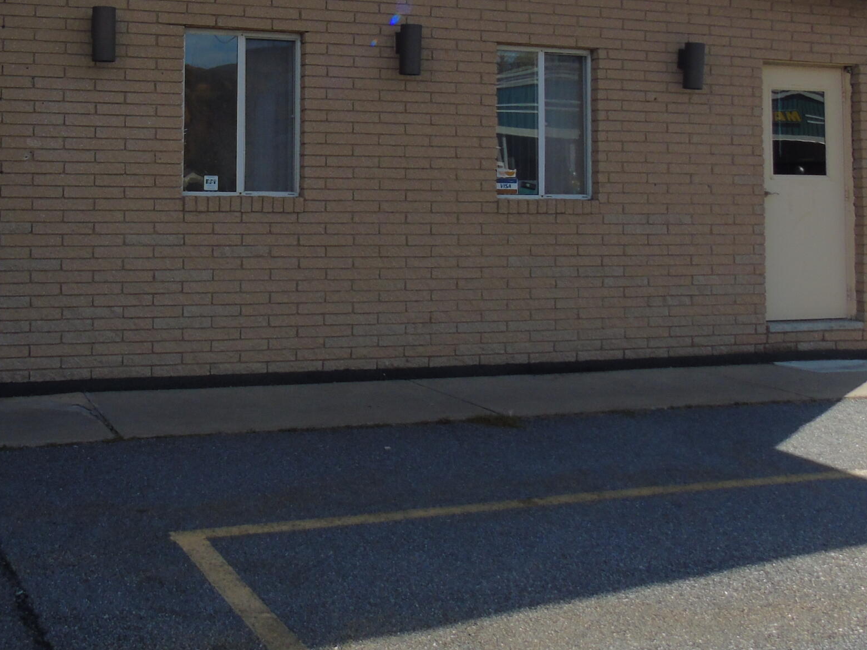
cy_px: 100
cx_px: 296
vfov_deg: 29.3
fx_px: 1202
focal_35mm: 48
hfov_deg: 39.2
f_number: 3.4
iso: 80
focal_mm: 4.4
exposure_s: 1/800
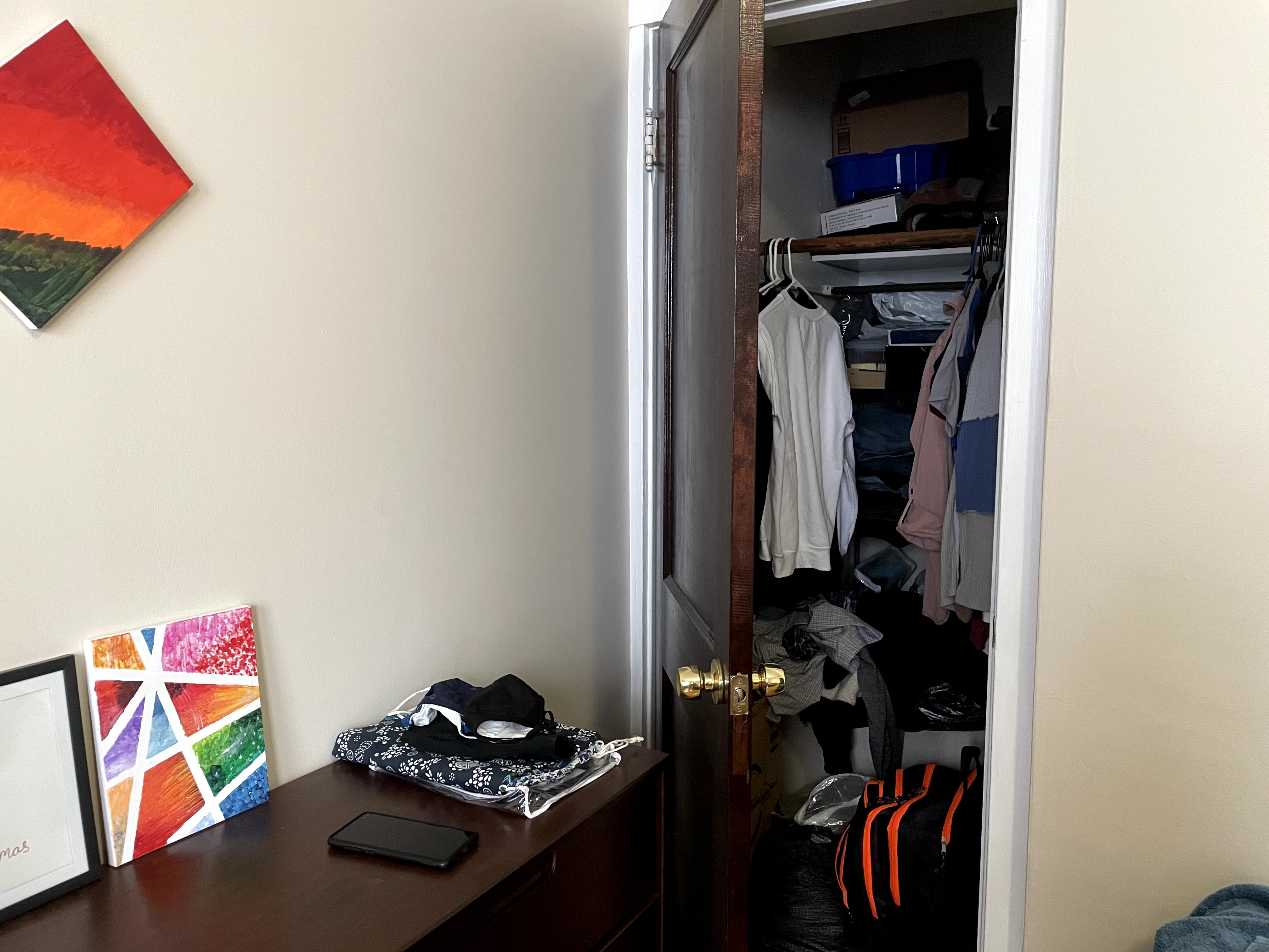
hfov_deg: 67.3
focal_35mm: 26
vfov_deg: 53.1
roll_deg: +0.2
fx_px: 953
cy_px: 476
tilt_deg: -5.8
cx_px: 634
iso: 500
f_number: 1.6
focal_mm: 4.2
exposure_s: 1/60
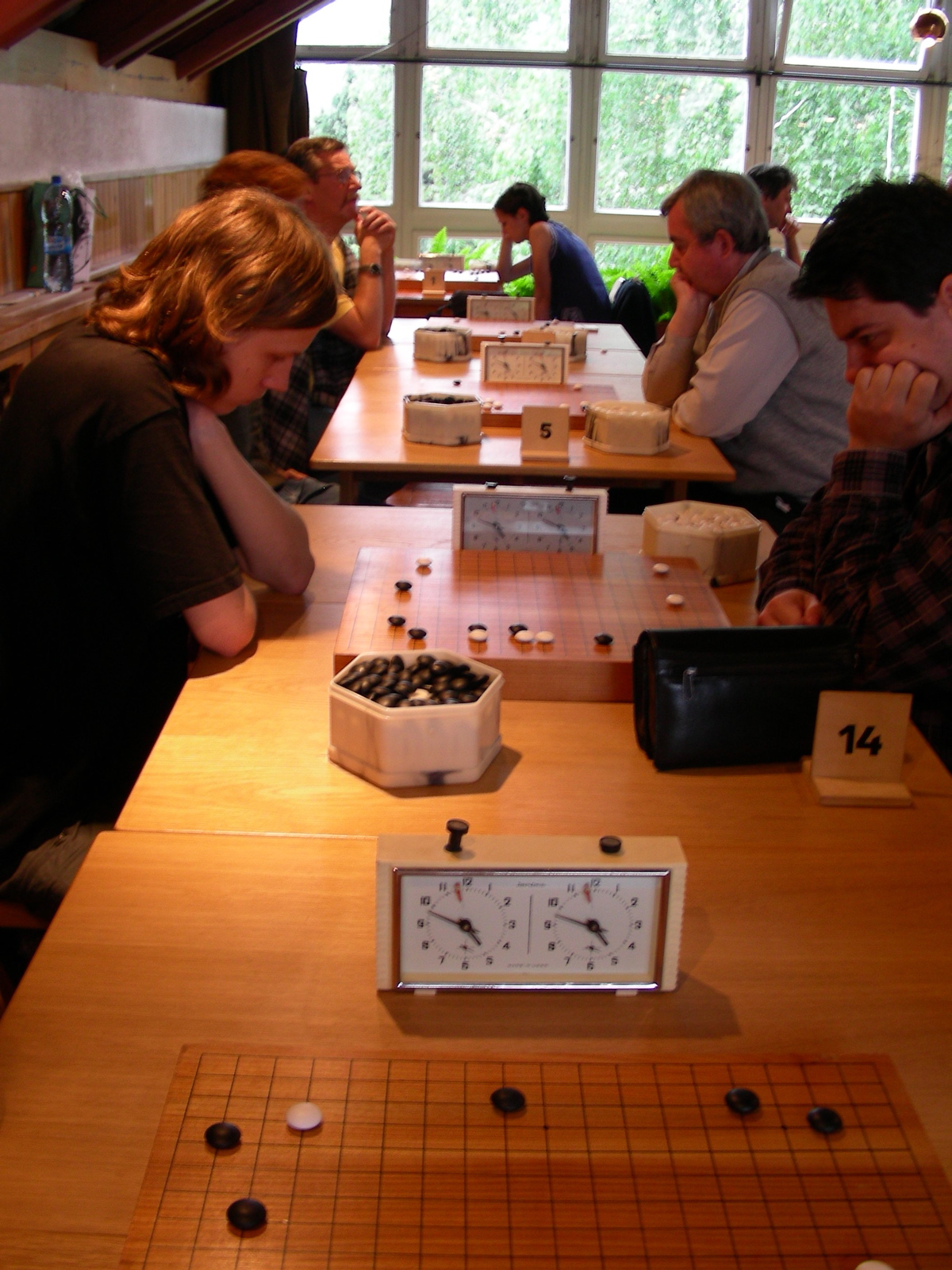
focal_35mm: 38
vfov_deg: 49.0
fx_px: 1393
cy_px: 635
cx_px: 476
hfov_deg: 37.7
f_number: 3.5
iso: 50
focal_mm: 6.3
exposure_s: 1/10.7
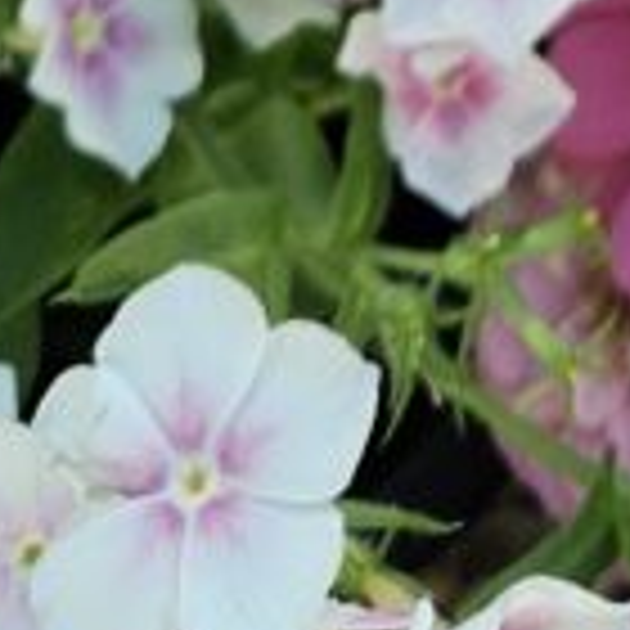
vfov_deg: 9.2
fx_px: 3068
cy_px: -1314
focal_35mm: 149
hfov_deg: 11.0
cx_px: 1080
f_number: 1.8
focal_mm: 5.4
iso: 80
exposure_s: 1/180
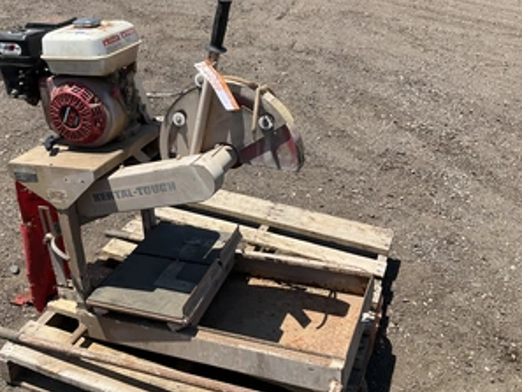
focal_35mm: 39
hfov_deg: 47.6
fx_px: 588
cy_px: 206
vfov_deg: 36.8
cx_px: 209
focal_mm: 3
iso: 25
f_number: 1.8
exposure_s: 1/1848
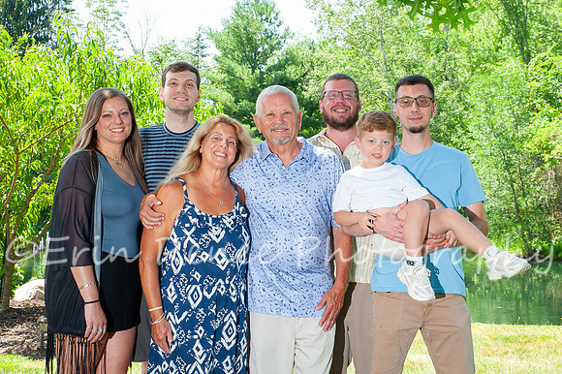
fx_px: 935
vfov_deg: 22.6
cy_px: 176
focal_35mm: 60
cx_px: 310
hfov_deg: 33.4
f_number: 11
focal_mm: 46
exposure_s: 1/160
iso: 640
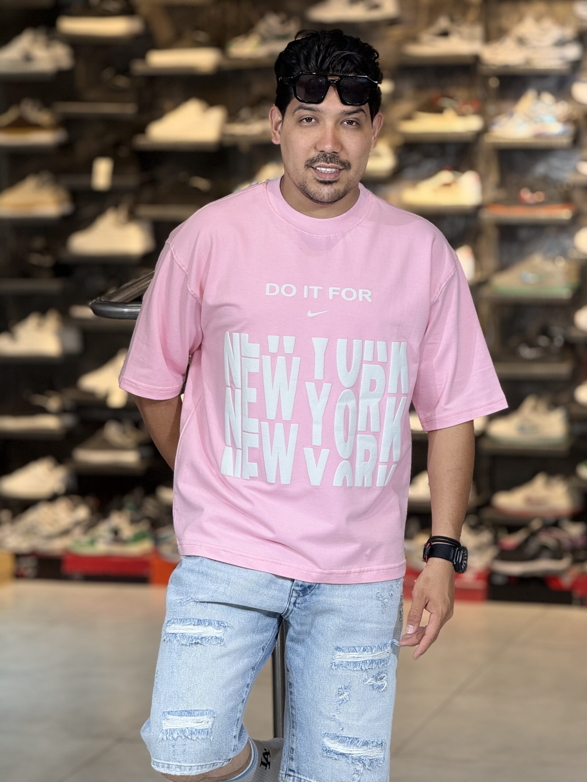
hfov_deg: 12.3
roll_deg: -0.1
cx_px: 294
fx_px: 2713
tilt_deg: -6.0
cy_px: 391
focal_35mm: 120
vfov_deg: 16.4
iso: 100
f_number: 2.8
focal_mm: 15.66
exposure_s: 1/100
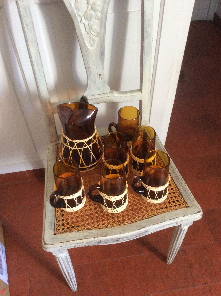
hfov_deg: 44.1
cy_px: 148
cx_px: 110
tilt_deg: -49.5
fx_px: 273
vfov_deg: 56.9
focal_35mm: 32
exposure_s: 1/20
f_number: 2.4
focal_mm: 3.3
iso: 320
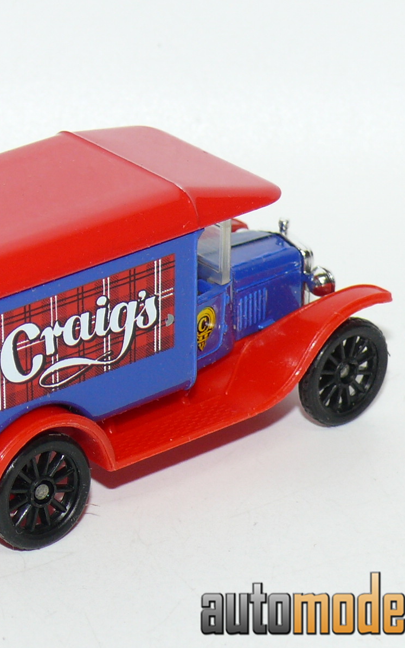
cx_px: 70
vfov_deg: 12.6
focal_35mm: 166
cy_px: 324
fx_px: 2931
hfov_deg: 7.9
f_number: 4
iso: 100
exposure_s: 1/30
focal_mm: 14.4
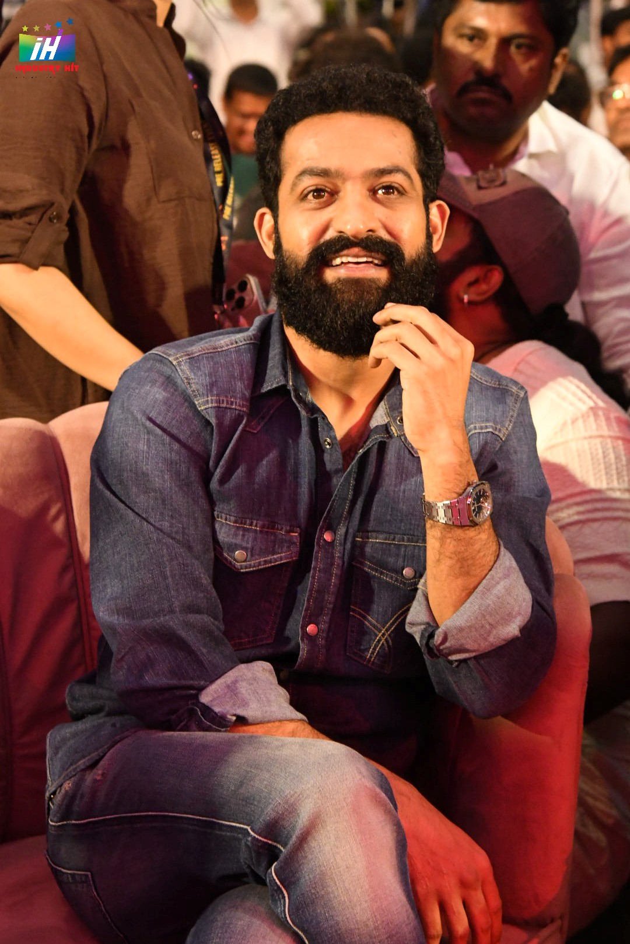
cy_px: 472
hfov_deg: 12.2
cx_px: 315
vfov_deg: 18.3
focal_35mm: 112
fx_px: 2940
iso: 5000
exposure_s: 1/125
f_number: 5.6
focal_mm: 75
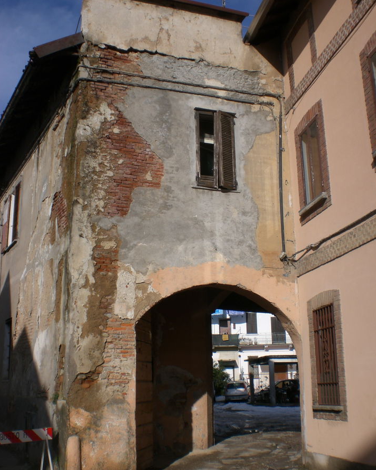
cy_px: 237
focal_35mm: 40
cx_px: 189
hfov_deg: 37.3
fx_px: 556
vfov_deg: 45.8
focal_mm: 6.3
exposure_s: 1/1000
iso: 50
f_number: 4.4
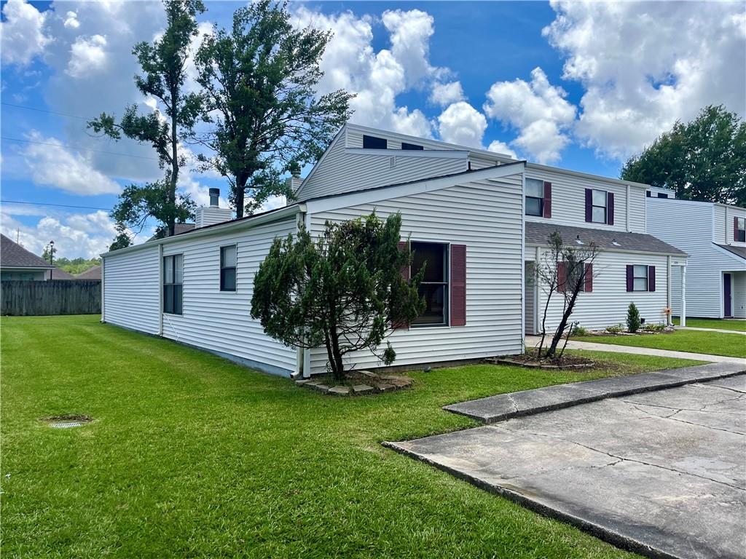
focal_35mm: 26
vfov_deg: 53.1
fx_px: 560
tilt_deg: -2.5
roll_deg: +0.7
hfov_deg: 67.3
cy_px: 280
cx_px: 373
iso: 50
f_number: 1.6
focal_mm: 5.1
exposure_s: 1/3215
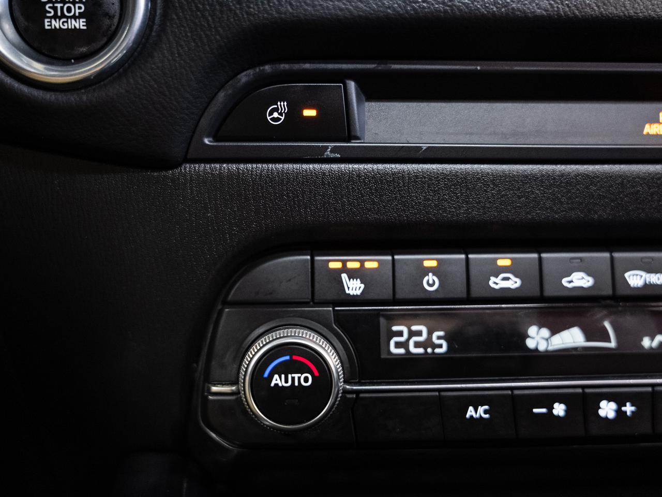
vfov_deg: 41.8
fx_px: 650
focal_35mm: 34
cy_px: 248
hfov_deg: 54.0
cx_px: 331
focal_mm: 31.4
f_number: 2.8
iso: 1600
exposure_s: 1/50
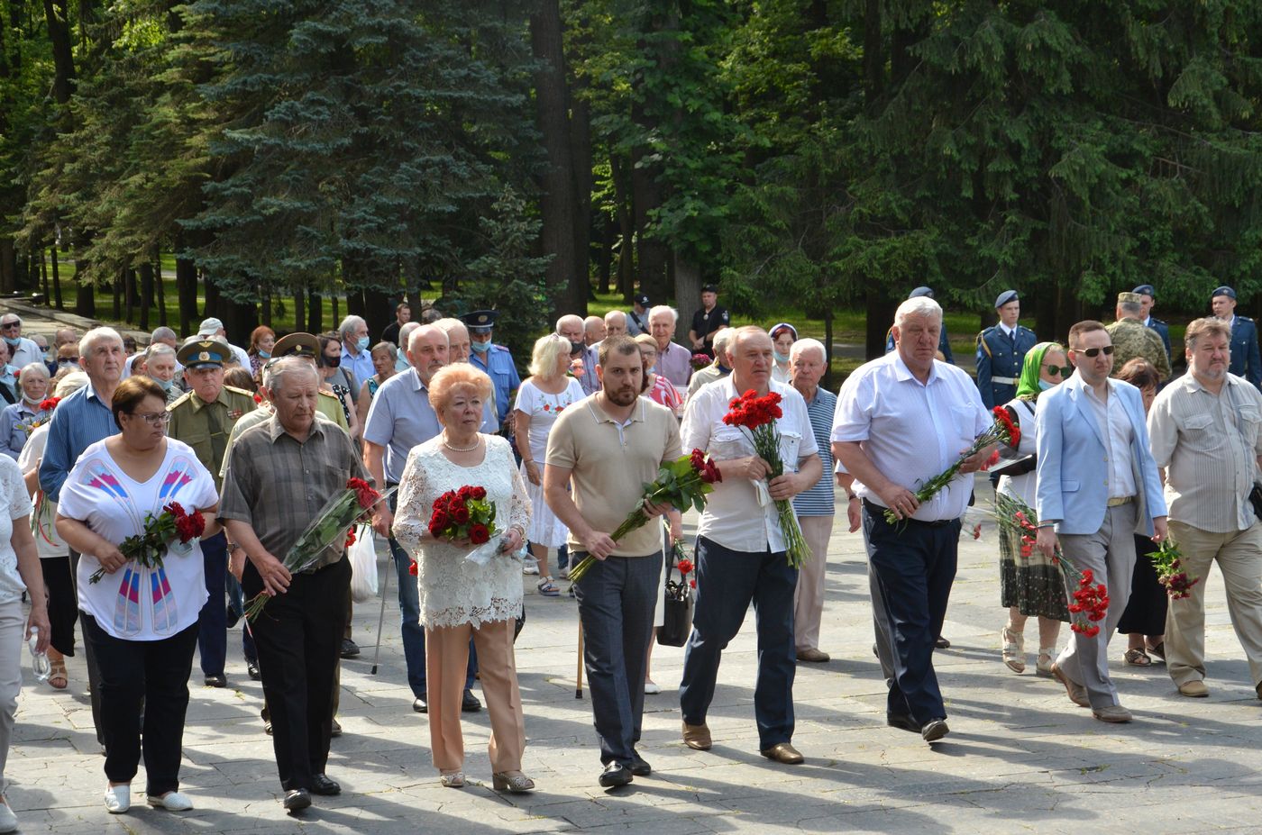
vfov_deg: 18.1
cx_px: 631
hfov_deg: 27.0
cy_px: 418
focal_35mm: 75
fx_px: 2623
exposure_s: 1/400
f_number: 10
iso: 640
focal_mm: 50
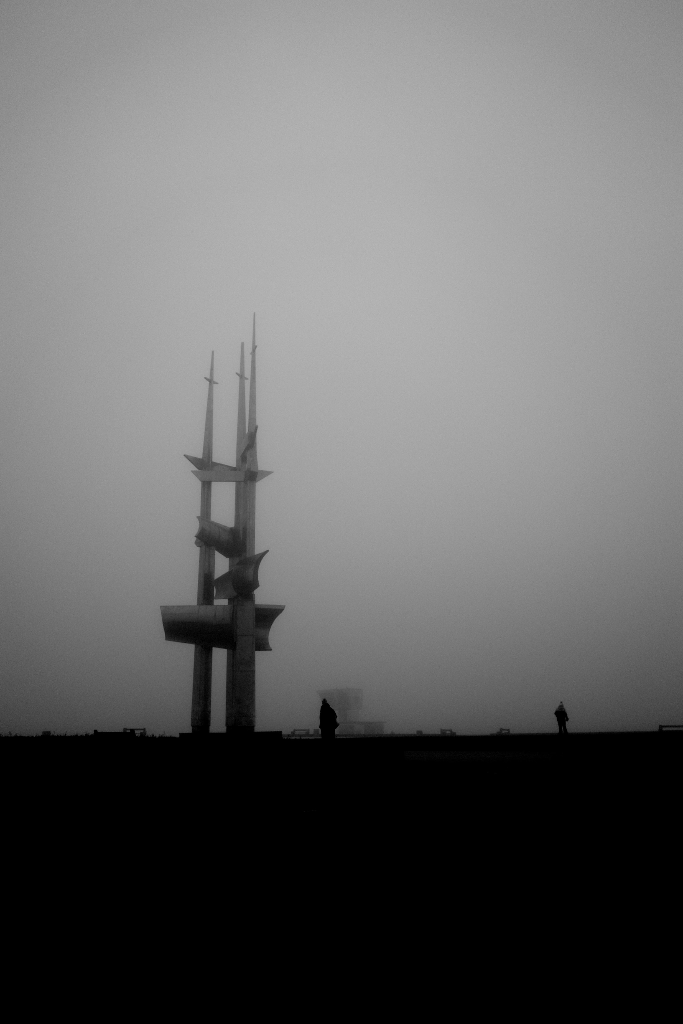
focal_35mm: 28
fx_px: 797
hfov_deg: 46.4
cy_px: 512
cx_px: 342
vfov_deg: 65.5
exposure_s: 1/250
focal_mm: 18.3
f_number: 4.5
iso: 160
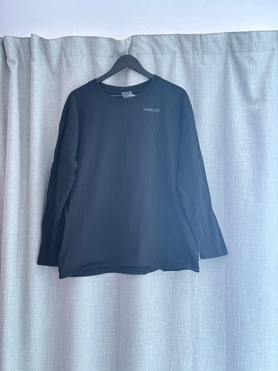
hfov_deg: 30.3
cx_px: 139
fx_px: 514
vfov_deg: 39.7
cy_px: 186
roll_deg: +0.4
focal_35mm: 48
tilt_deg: +3.5
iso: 500
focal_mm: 6.76
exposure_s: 1/39
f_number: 1.78
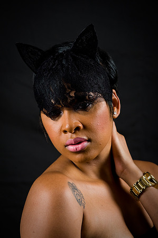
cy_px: 119
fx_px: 1320
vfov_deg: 10.3
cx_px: 79
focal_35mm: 200
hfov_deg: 6.9
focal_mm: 200
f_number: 5.6
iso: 200
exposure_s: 1/125
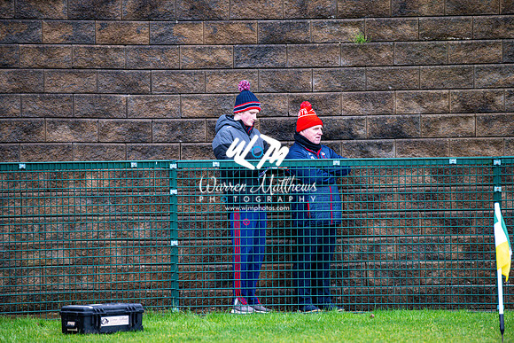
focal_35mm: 300
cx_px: 257
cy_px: 172
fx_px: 4284
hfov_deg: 6.9
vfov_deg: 4.6
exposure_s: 1/400
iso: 1400
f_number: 2.8
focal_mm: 300
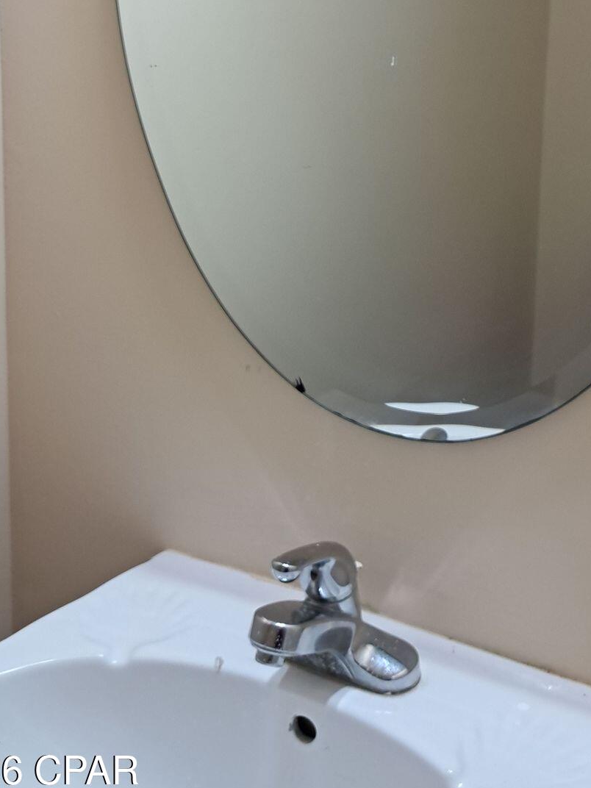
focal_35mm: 43
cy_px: 129
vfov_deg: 41.5
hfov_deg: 33.0
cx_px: 433
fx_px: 979
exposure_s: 1/60.2
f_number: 1.8
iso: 103
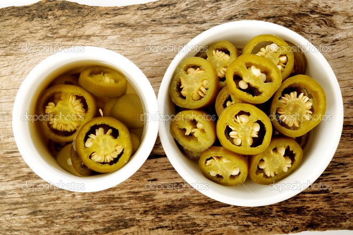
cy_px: 118
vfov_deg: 22.6
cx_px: 176
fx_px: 588
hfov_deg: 33.4
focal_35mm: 60
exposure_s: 1/200
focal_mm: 60
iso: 200
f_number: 25
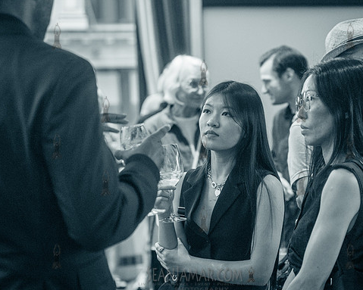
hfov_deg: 21.0
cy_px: 146
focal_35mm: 91
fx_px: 977
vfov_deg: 16.9
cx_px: 203
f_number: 3.5
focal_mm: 80
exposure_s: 1/250
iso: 6400
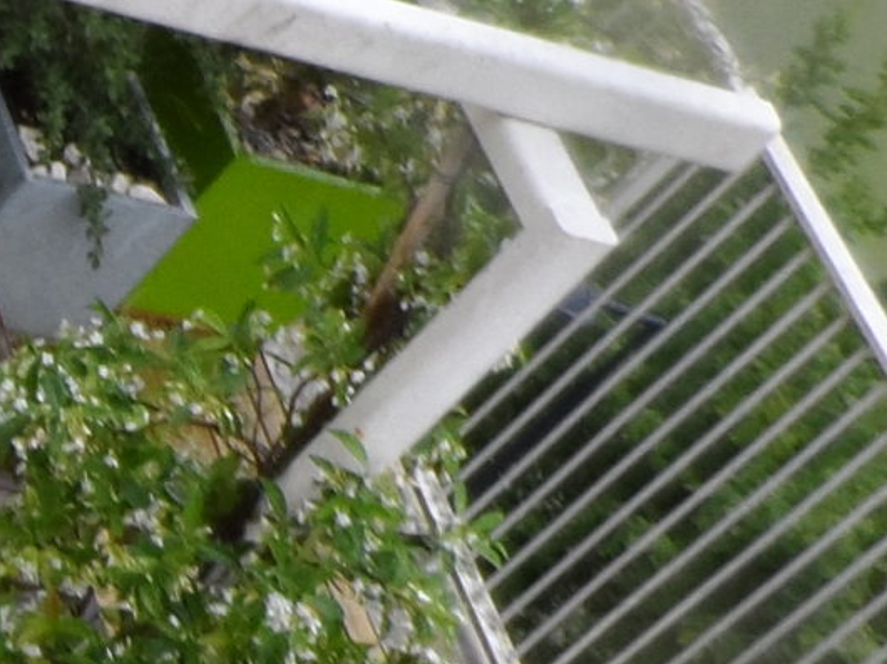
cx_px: -746
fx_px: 2971
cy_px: 308
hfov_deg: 14.7
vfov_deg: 12.8
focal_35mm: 116
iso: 80
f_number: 3.2
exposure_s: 1/90
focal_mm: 4
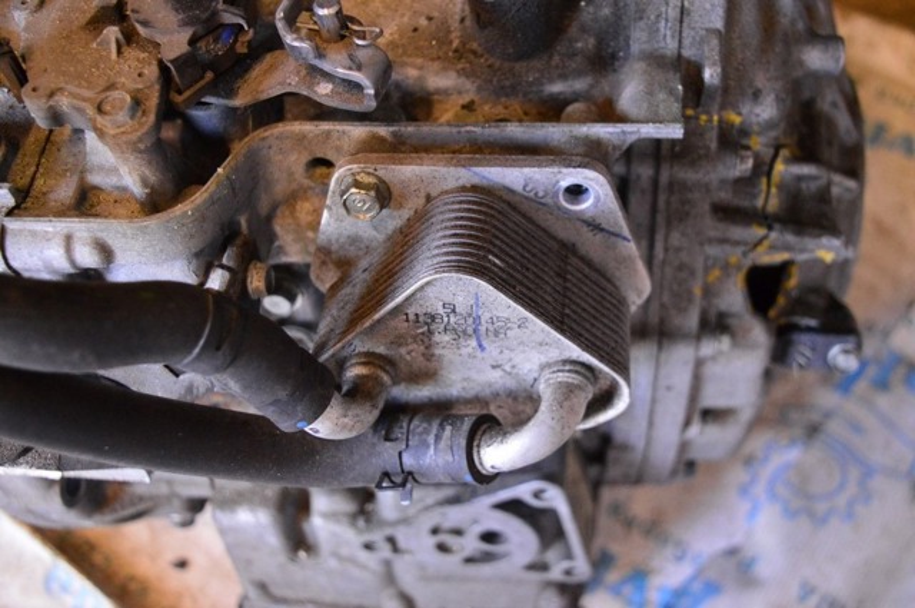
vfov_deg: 34.1
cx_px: 458
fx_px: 990
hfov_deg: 49.6
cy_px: 304
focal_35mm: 39
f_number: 4
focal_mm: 26
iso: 3200
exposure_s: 1/100
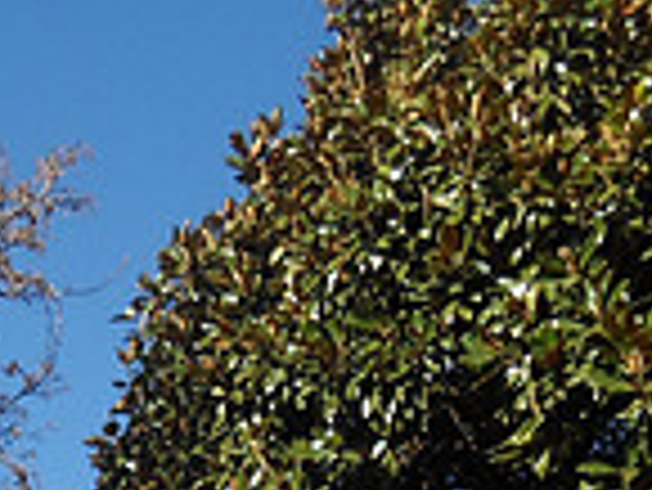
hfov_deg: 17.5
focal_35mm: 100
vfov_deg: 13.4
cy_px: 865
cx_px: -351
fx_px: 1885
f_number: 2.5
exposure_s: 1/1500
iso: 80
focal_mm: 4.5
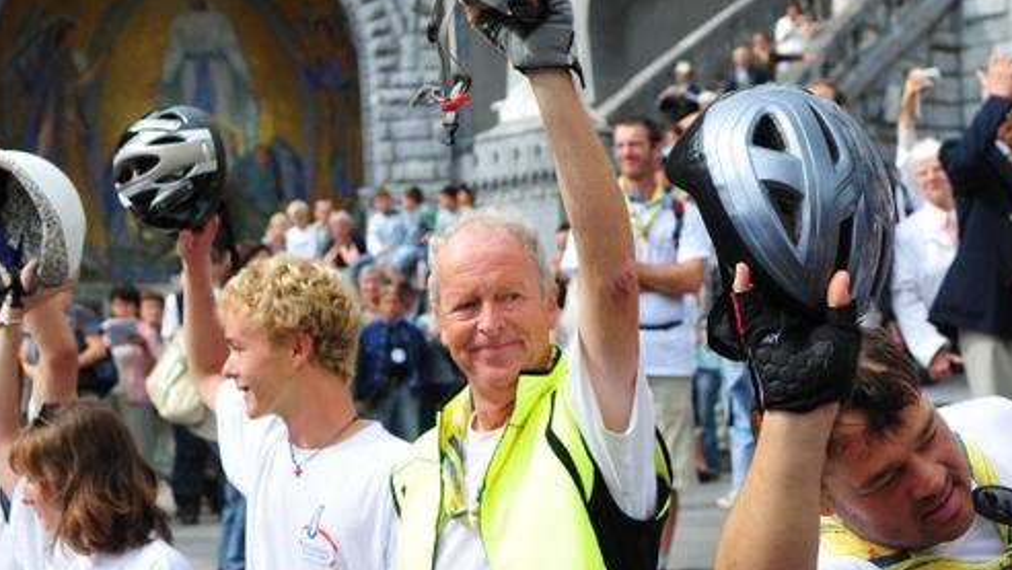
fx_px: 1798
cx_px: 634
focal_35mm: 67
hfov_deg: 31.3
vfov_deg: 18.0
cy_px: 295
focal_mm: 30
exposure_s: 1/3200
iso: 400
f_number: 3.2
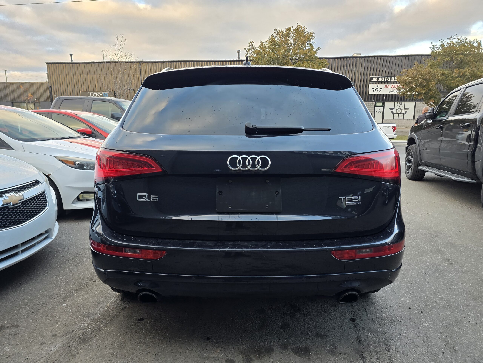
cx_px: 242
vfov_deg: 58.9
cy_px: 182
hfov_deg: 73.9
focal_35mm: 23
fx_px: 321
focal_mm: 6.3
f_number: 1.7
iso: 80
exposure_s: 1/180
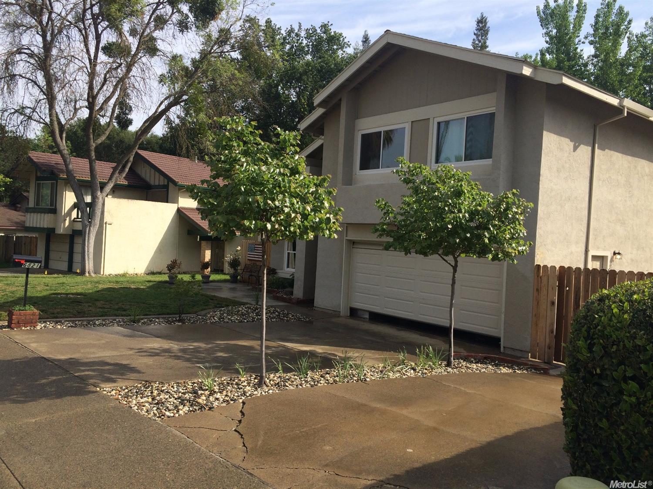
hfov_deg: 61.7
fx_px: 547
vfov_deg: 48.2
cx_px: 326
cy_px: 244
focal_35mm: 29
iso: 32
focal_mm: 4.15
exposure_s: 1/1414
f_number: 2.2
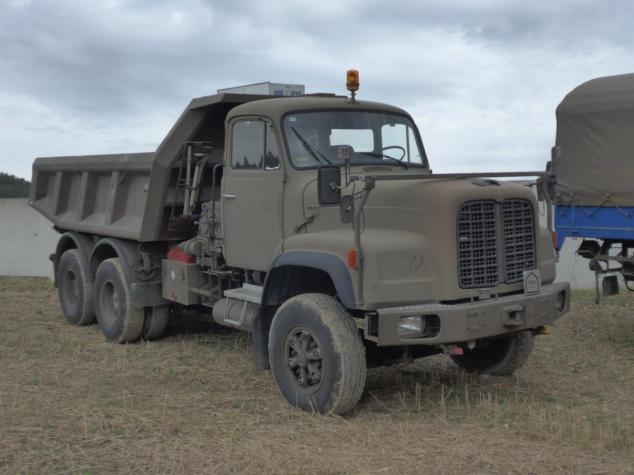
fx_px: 843
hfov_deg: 41.2
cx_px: 317
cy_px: 238
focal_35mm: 46
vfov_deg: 31.5
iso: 160
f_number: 3
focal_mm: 9.5
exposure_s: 1/400
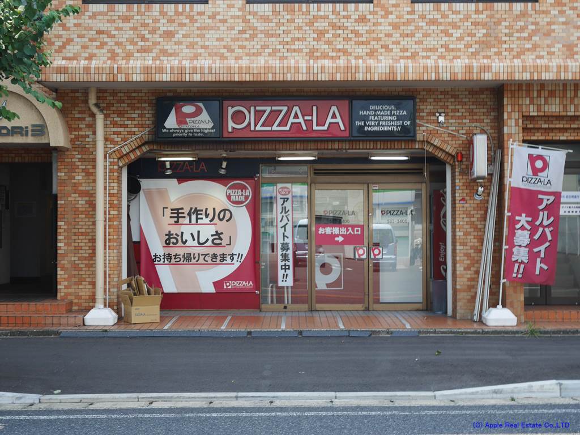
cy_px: 218
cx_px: 290
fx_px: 1072
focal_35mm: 64
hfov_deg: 30.3
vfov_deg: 22.9
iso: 200
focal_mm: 32
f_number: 6.3
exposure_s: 1/160
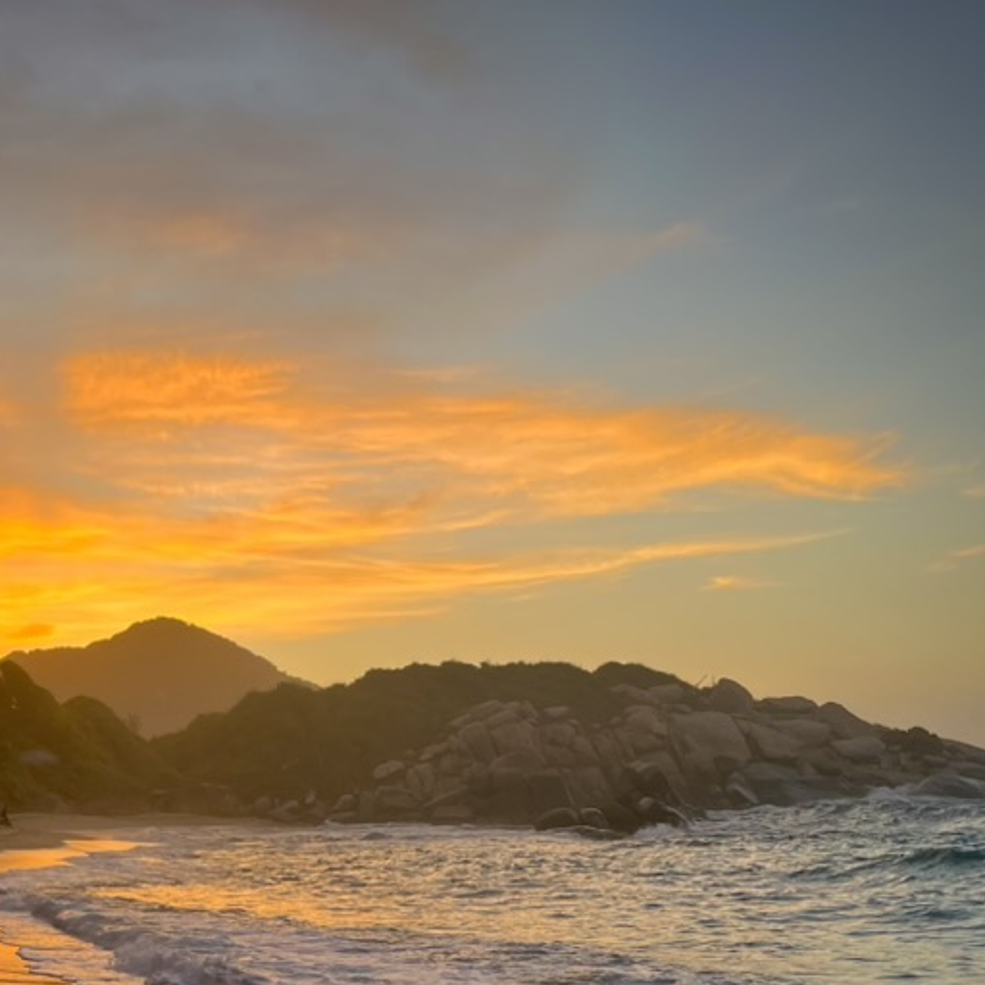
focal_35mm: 46
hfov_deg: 36.1
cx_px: 267
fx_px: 1481
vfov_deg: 34.1
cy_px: 943
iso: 40
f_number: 1.6
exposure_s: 1/121
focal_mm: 5.1
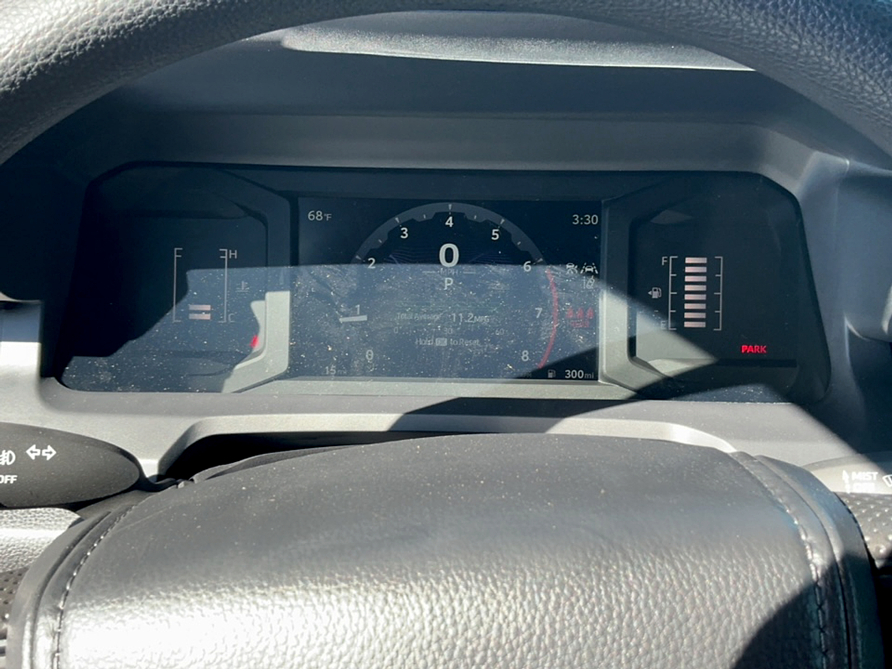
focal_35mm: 30
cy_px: 334
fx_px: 773
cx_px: 446
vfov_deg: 46.8
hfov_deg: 60.0
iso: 20
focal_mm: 3
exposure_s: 1/120
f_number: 1.8
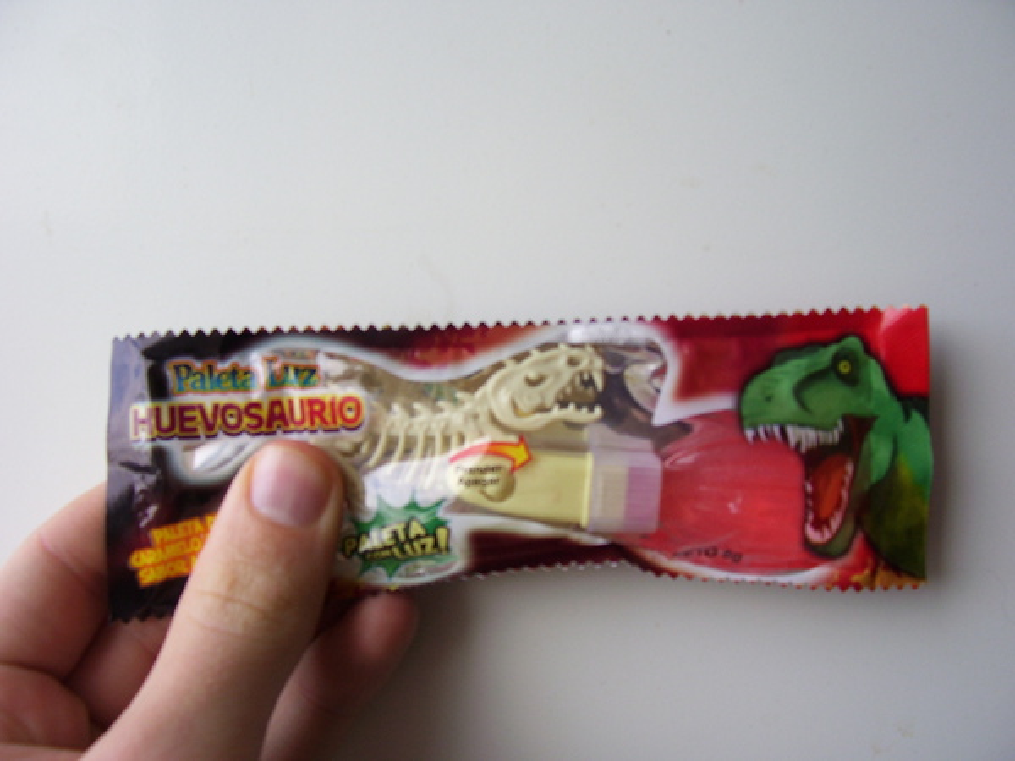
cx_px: 508
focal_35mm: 34
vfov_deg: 41.8
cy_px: 380
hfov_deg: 54.0
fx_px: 997
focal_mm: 5.6
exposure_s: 1/125
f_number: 2.7
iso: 80
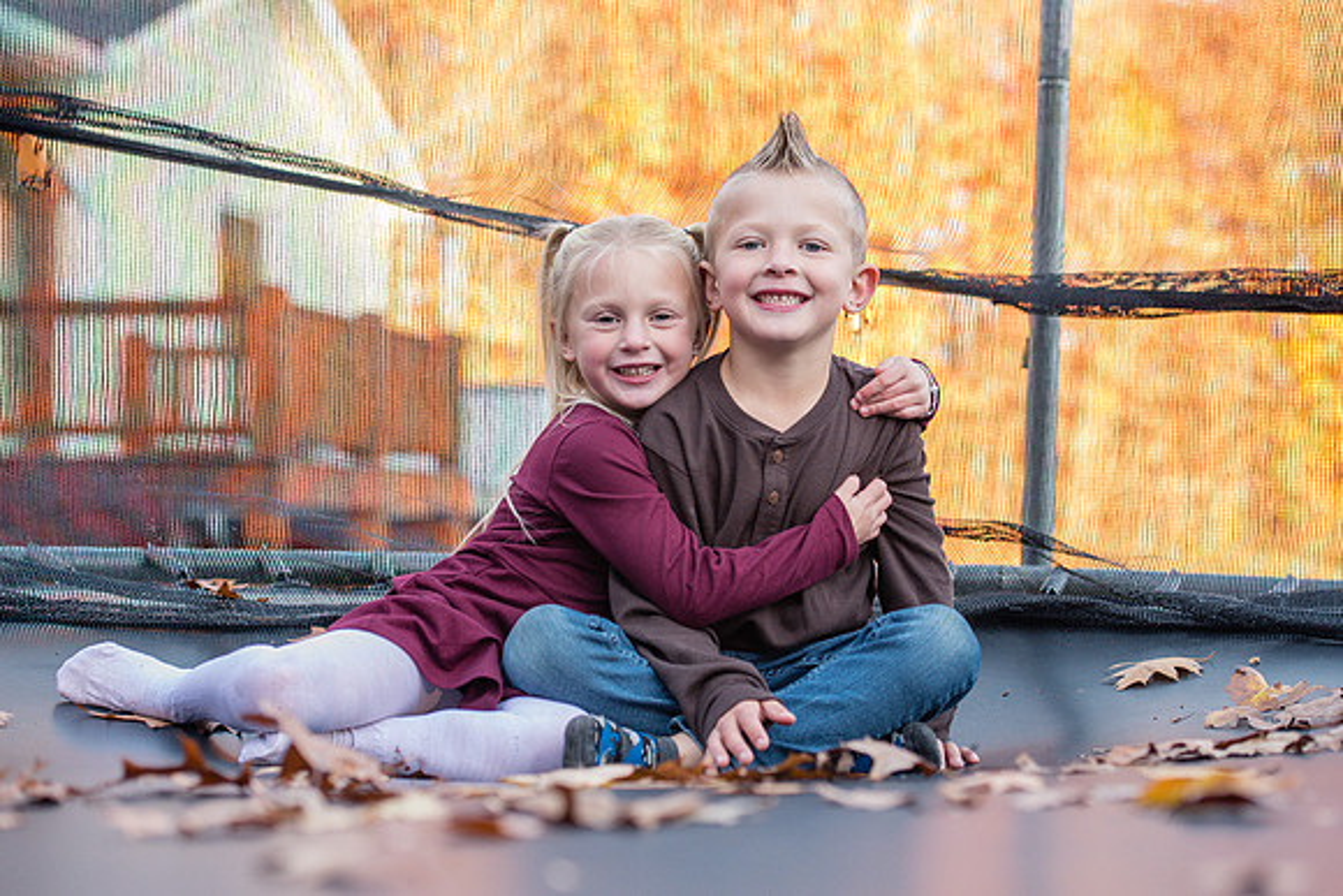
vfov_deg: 17.3
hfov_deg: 25.7
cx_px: 706
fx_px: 2938
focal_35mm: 79
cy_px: 452
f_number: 3.5
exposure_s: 1/250
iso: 800
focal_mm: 70
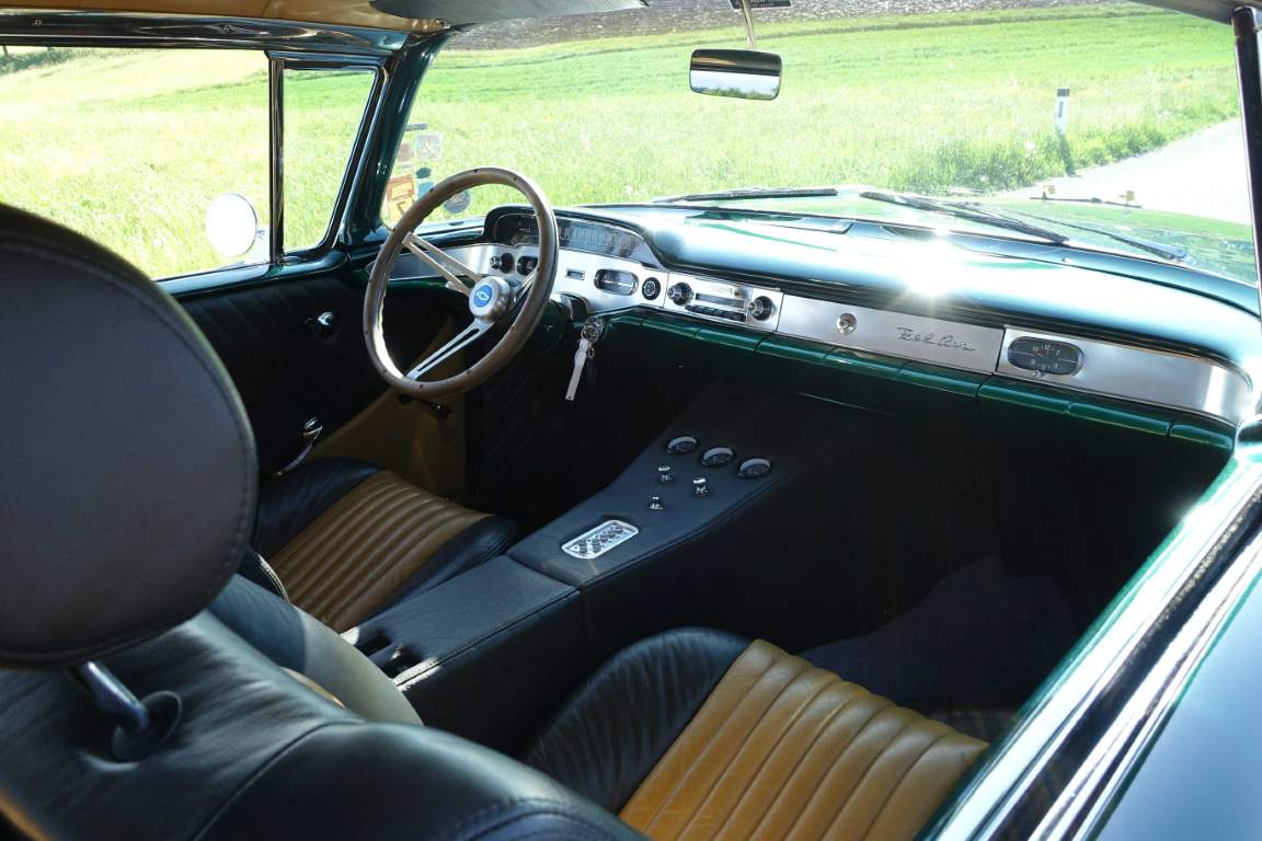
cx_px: 631
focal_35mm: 30
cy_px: 420
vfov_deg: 43.6
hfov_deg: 61.9
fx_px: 1052
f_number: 4
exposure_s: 1/100
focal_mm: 10.89
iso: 125
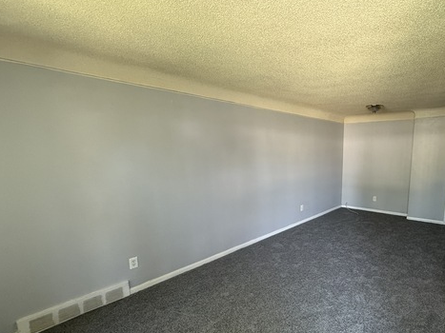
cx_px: 315
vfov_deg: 65.5
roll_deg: -0.3
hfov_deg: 77.6
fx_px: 257
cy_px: 195
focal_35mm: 20
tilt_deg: -9.9
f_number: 2.2
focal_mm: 2.22
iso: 400
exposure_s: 1/60
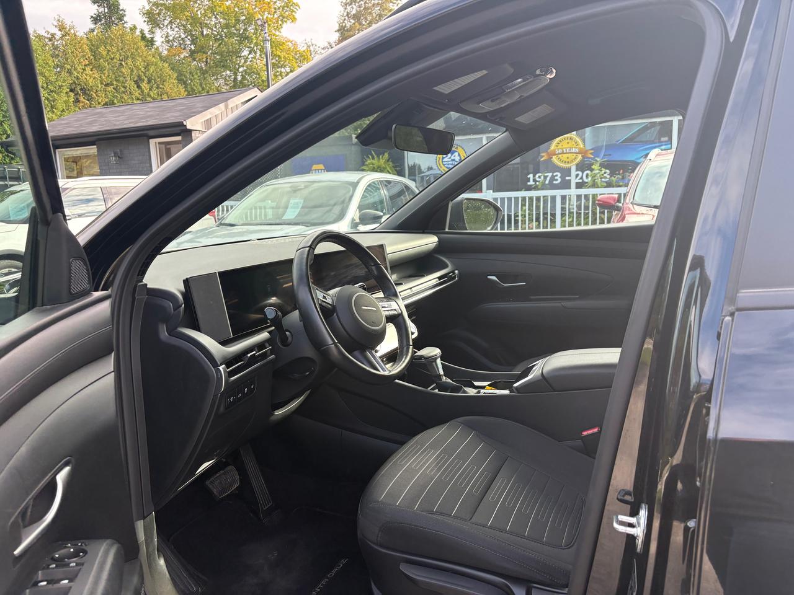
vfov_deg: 53.1
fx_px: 596
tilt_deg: -6.3
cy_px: 298
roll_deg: +3.2
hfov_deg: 67.3
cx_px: 397
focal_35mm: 26
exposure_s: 1/328
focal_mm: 5.96
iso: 64
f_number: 1.6
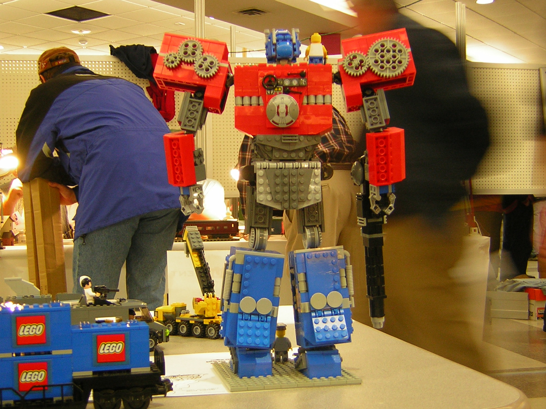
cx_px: 273
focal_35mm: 51
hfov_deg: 37.5
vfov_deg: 28.6
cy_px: 204
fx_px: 804
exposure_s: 1/5.3
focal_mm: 6.6
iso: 60
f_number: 3.1
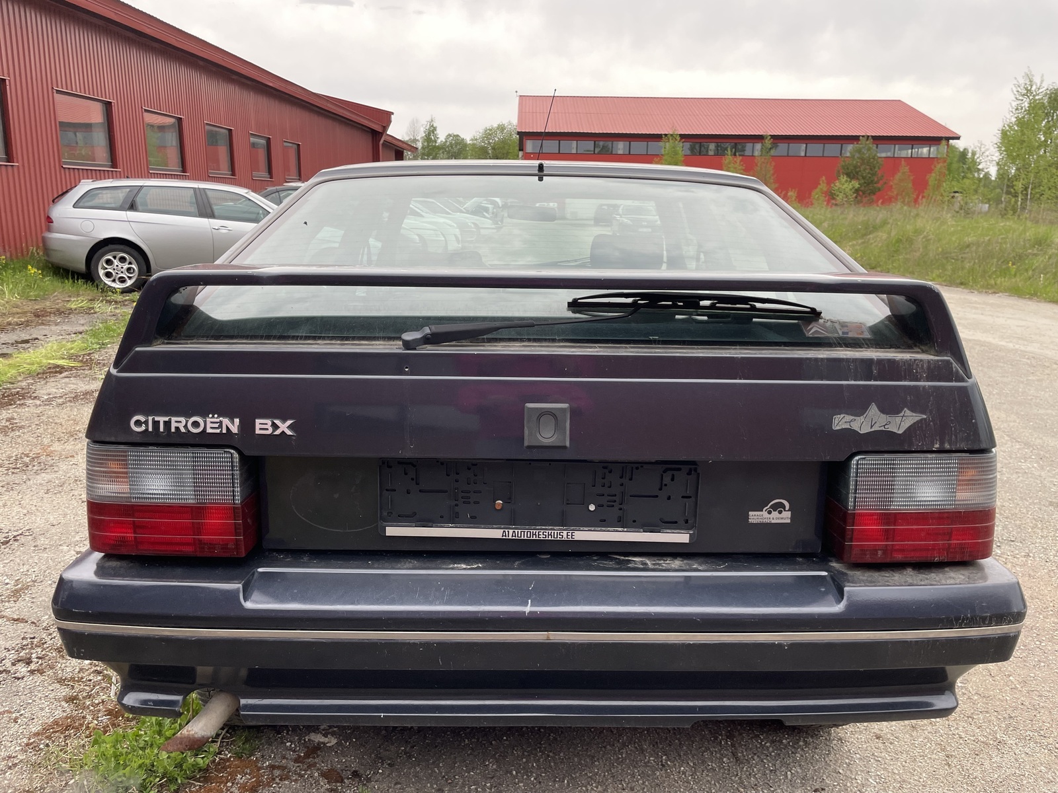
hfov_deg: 67.3
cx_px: 529
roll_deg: -1.2
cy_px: 396
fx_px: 795
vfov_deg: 53.1
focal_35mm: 26
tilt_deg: -13.0
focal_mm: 4.2
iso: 80
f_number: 1.6
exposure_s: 1/121
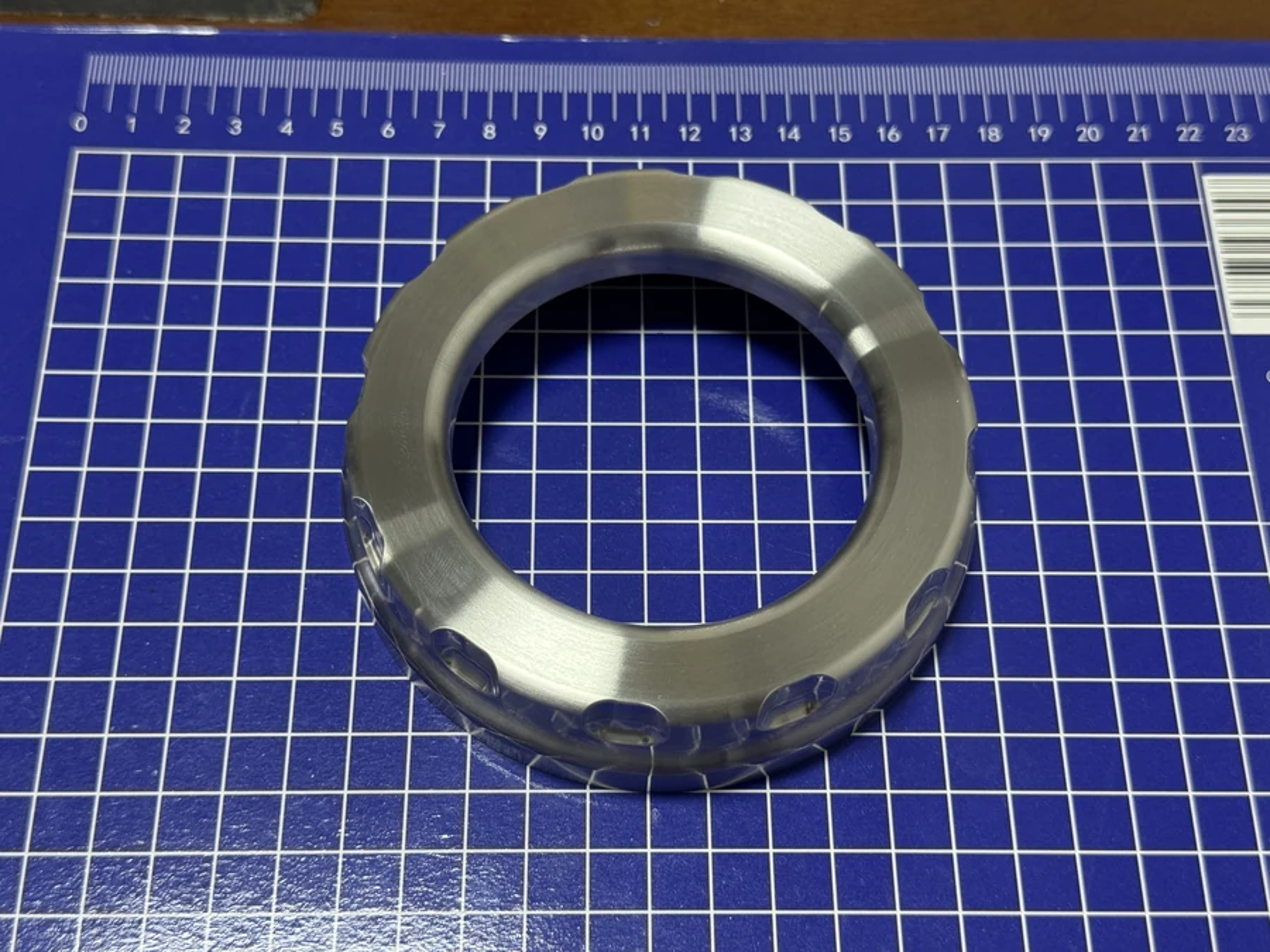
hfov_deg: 39.7
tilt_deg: -61.5
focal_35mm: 48
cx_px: 635
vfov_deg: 30.3
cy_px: 476
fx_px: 1761
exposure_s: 1/50
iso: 80
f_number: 1.78
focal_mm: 6.76
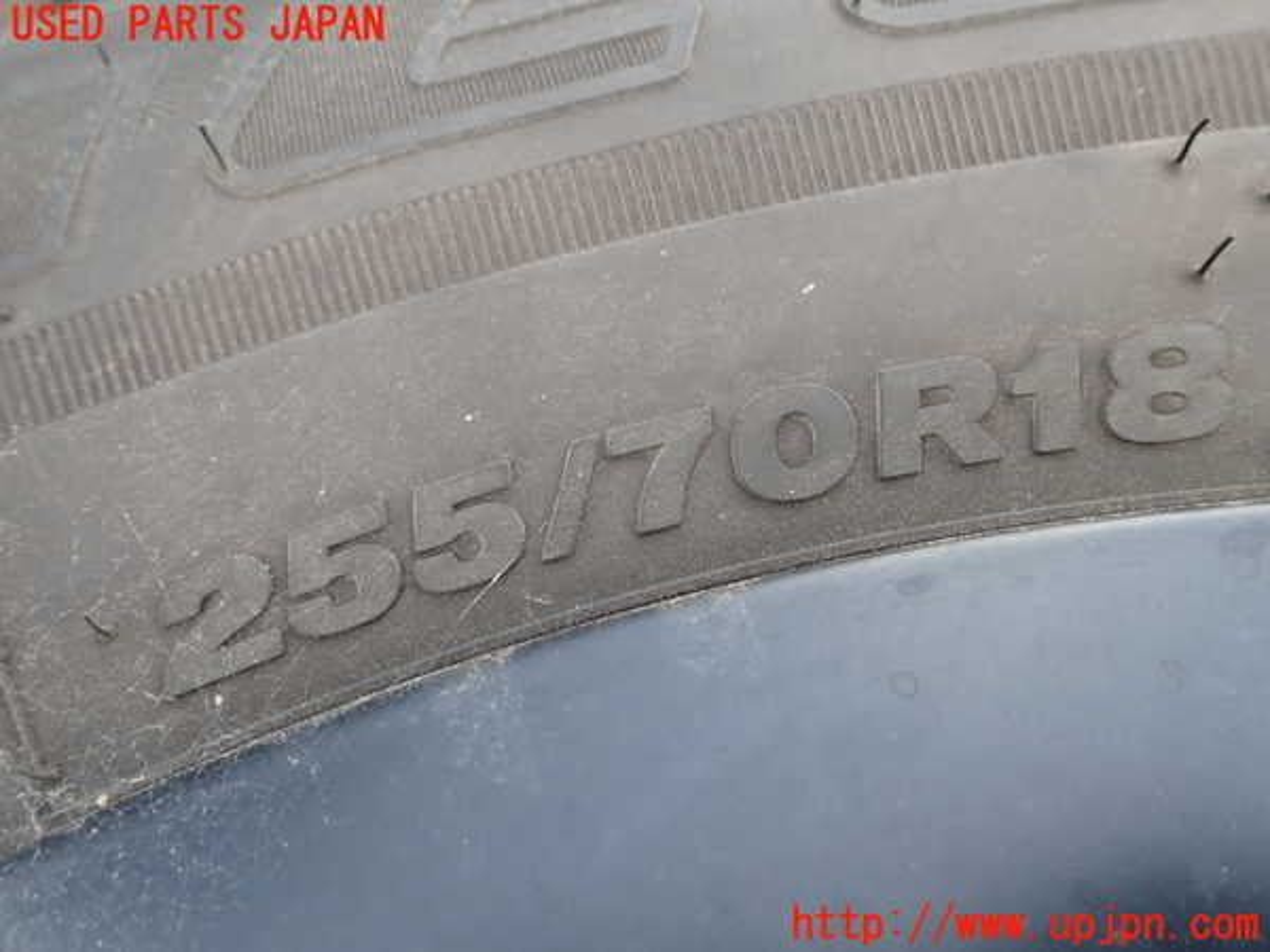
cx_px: 635
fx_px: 1101
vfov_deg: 46.8
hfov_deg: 60.0
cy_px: 476
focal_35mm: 30
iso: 100
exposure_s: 1/100
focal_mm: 5.4
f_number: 2.3
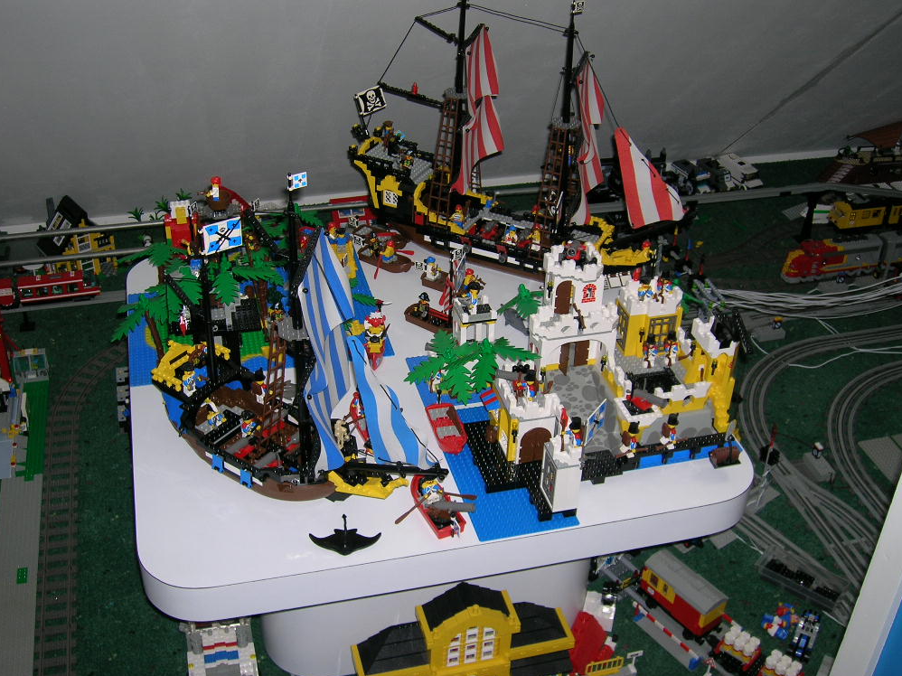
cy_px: 333
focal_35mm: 39
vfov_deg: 36.8
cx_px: 443
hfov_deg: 47.9
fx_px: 1016
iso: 50
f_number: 3
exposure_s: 1/60.1
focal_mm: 6.4
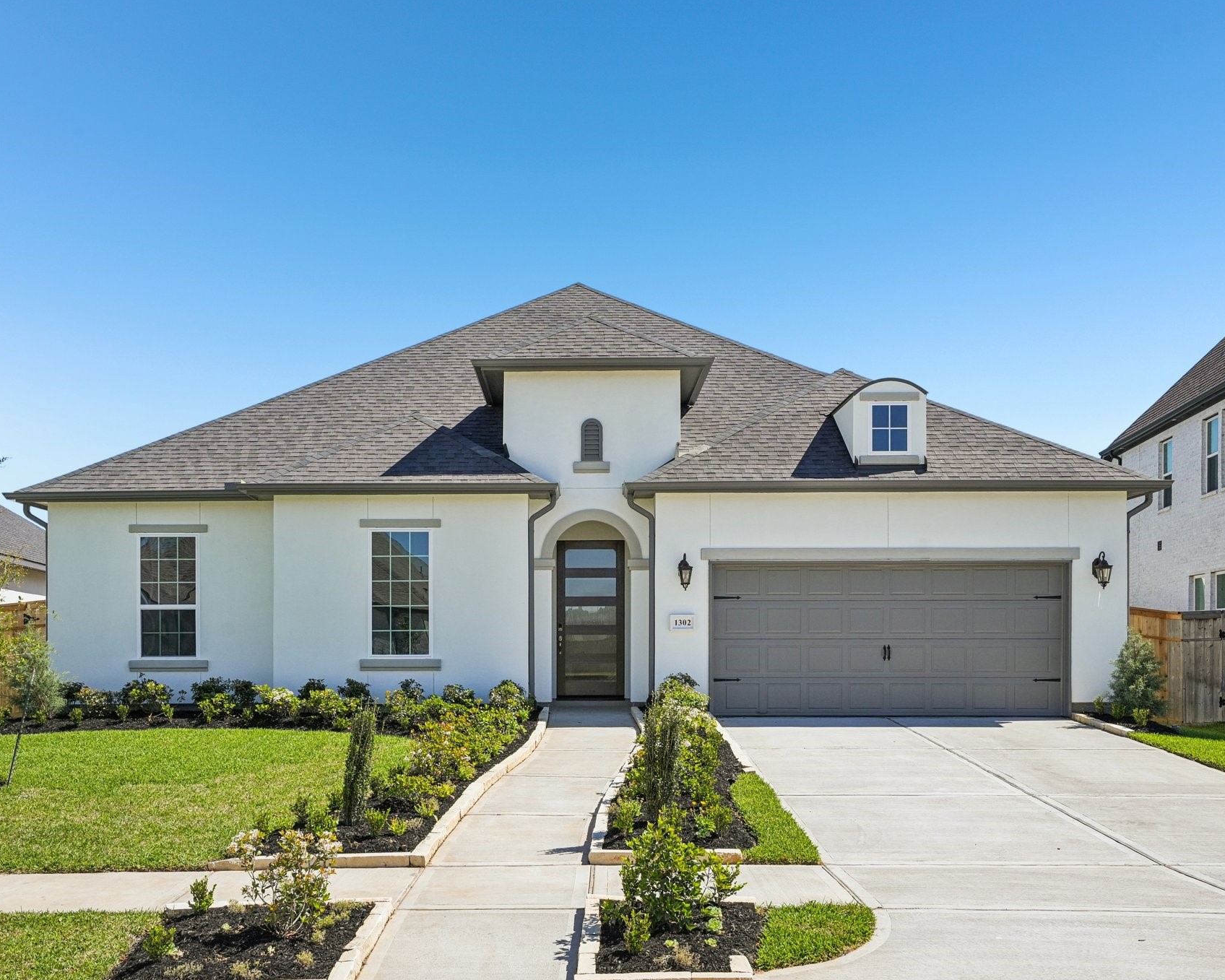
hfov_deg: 52.8
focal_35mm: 34
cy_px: 491
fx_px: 1233
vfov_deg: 43.4
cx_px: 571
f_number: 8
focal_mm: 30
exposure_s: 1/1500
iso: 400
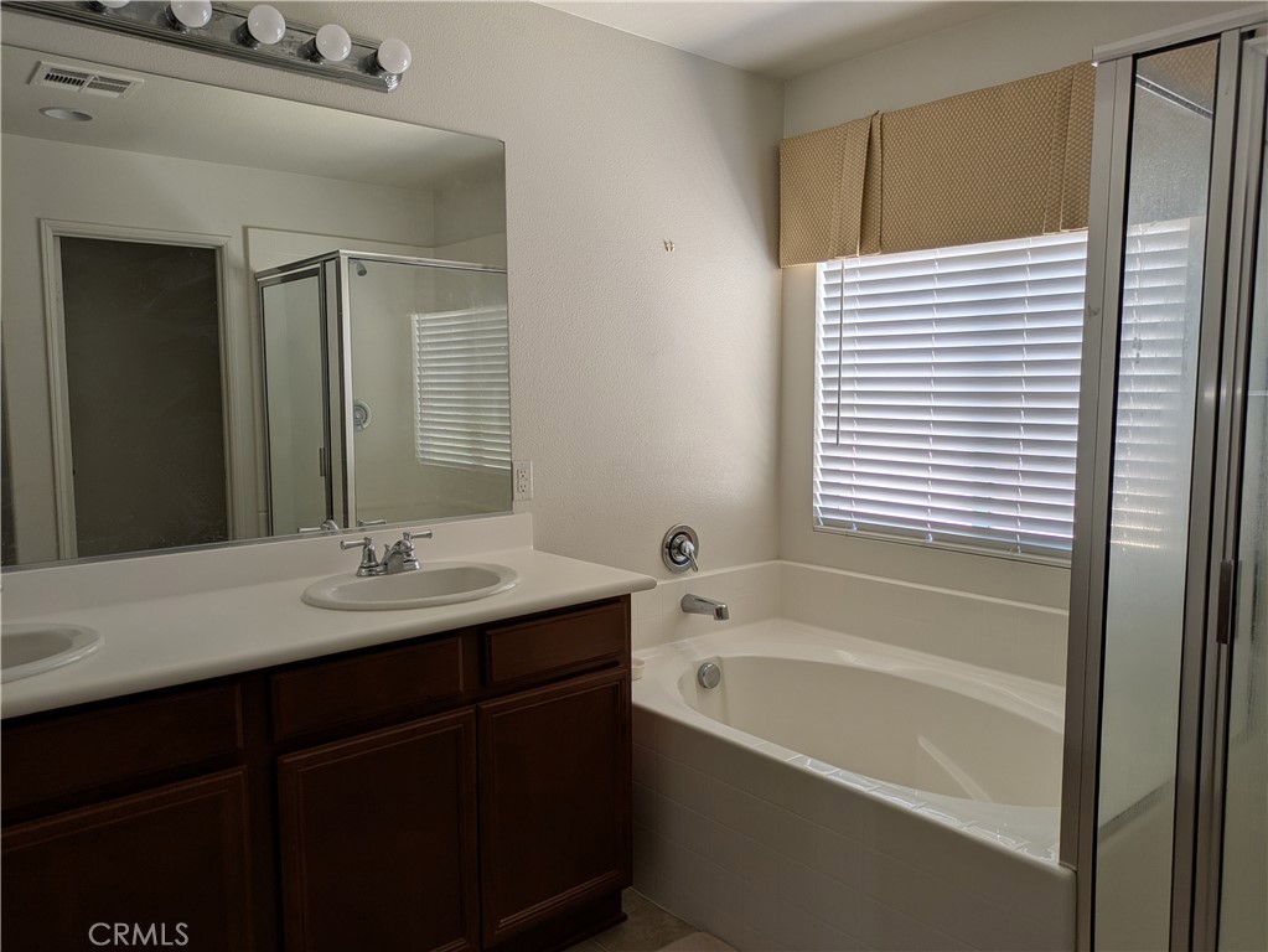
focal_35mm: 25
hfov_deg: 69.4
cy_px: 476
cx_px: 634
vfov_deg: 54.9
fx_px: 916
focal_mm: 5.43
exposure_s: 1/120
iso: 72
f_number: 1.89
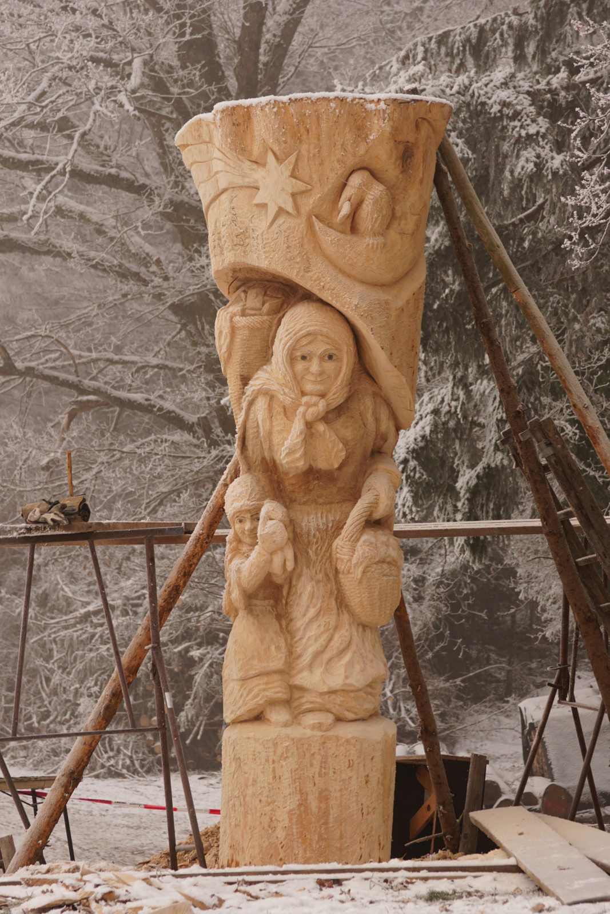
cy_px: 457
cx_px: 305
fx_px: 4574
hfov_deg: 7.6
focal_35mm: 180
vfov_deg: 11.4
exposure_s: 1/200
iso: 320
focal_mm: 120
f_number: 6.3
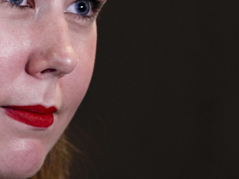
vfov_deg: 3.0
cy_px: 114
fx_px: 3437
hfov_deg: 4.0
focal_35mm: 498
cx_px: -89
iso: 500
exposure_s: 1/40
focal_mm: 95
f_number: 2.8
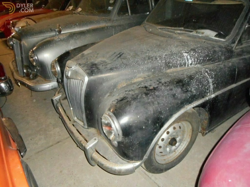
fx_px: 181
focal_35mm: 25
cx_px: 125
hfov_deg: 69.4
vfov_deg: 54.9
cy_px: 94
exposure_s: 1/25
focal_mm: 4.5
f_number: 3.7
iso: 800
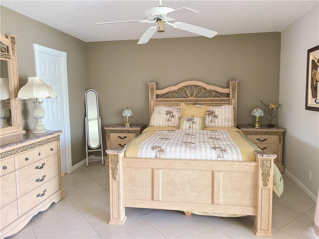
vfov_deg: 53.1
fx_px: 240
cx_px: 160
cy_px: 120
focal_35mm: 26
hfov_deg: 67.3
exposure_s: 1/39
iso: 640
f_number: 1.8
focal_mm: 5.4
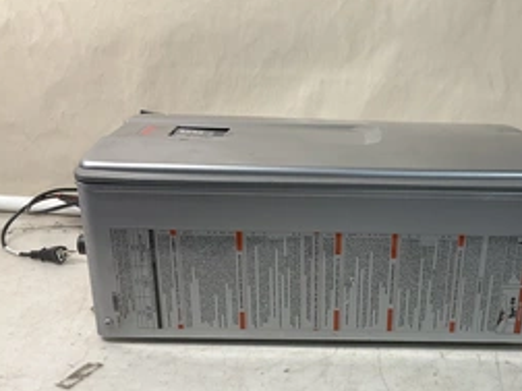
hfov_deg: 40.8
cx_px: 338
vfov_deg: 31.0
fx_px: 694
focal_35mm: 46
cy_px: 288
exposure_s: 1/60
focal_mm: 3
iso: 50
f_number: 1.8
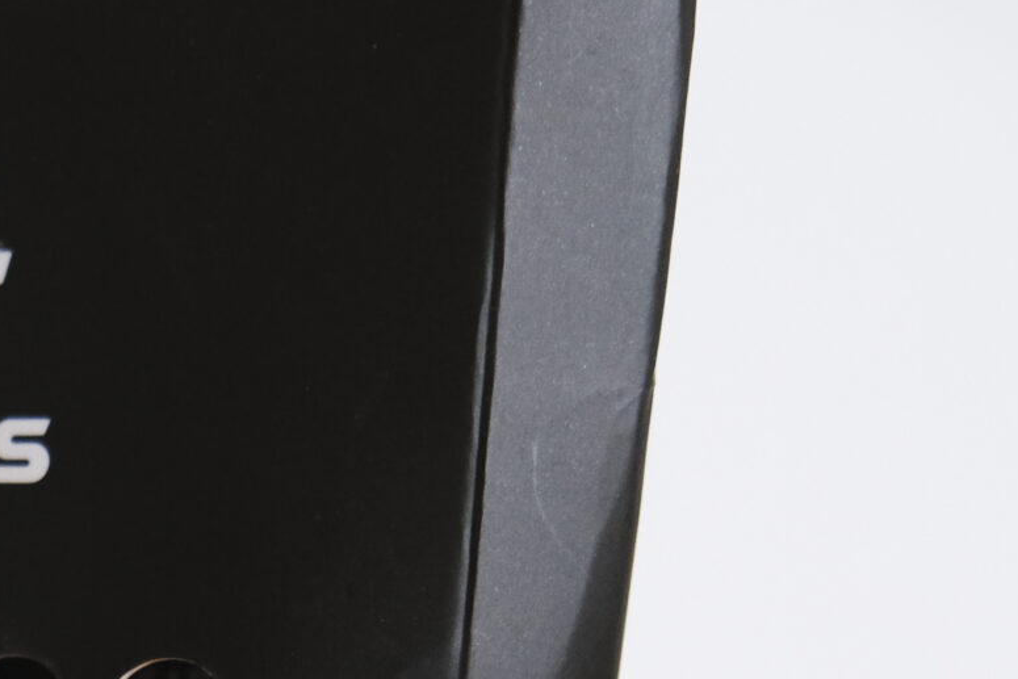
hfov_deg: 12.6
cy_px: 1091
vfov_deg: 8.5
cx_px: -284
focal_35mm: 158
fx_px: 4468
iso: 1000
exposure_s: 1/125
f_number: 3.6
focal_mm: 32.9
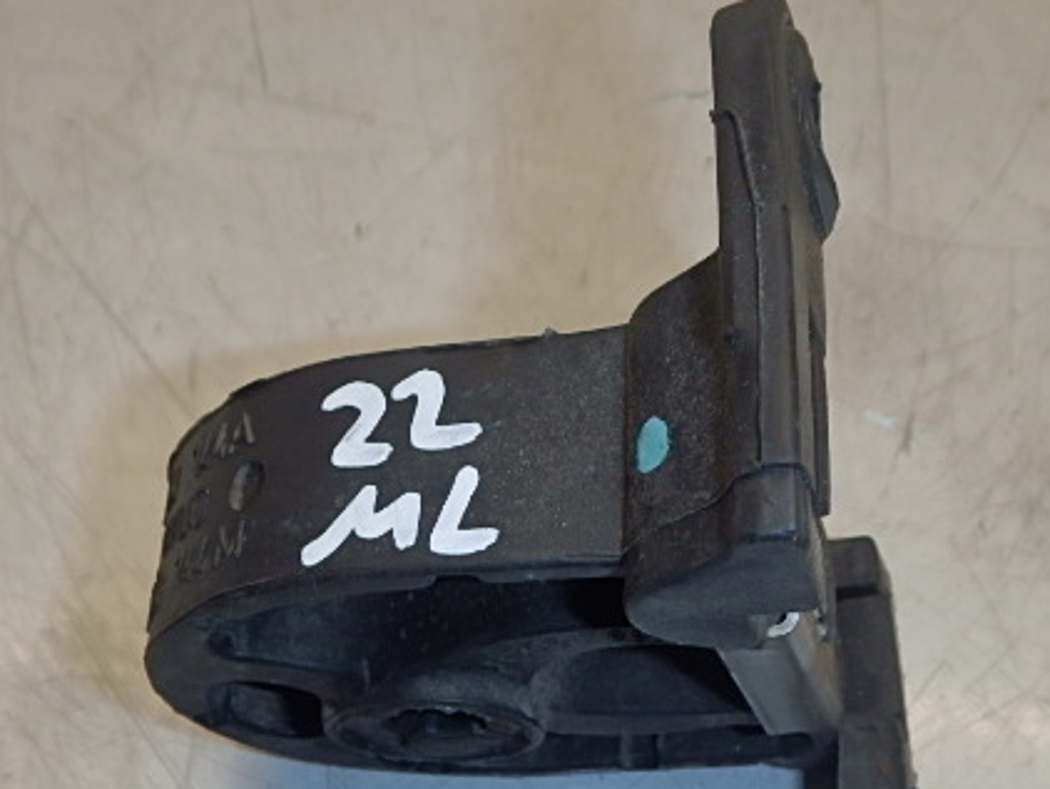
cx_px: 527
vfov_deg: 30.6
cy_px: 540
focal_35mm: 47
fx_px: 1426
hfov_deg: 40.4
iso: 125
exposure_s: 1/50
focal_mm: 5.6
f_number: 4.7
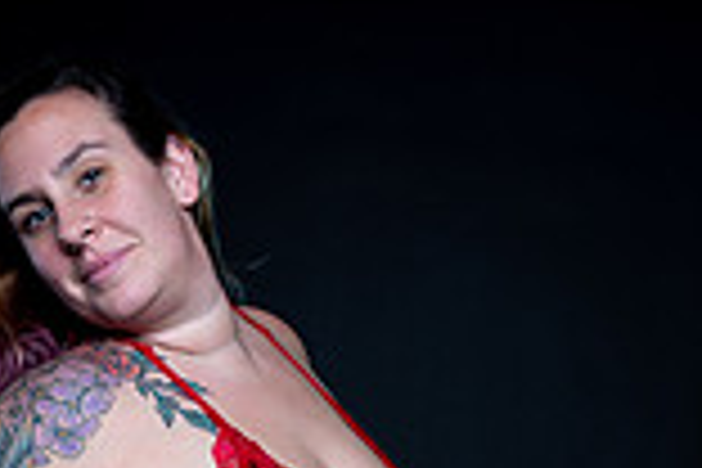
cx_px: 225
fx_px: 1969
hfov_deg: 20.1
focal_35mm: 101
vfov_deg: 12.5
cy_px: 819
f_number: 10
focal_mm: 35
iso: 100
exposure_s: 1/160
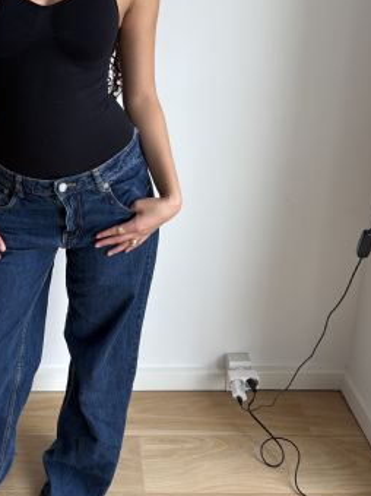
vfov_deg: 40.2
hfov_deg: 30.4
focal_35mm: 46
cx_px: 54
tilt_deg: -19.7
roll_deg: +1.4
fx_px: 658
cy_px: 129
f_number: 1.6
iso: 50
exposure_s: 1/121
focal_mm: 5.96
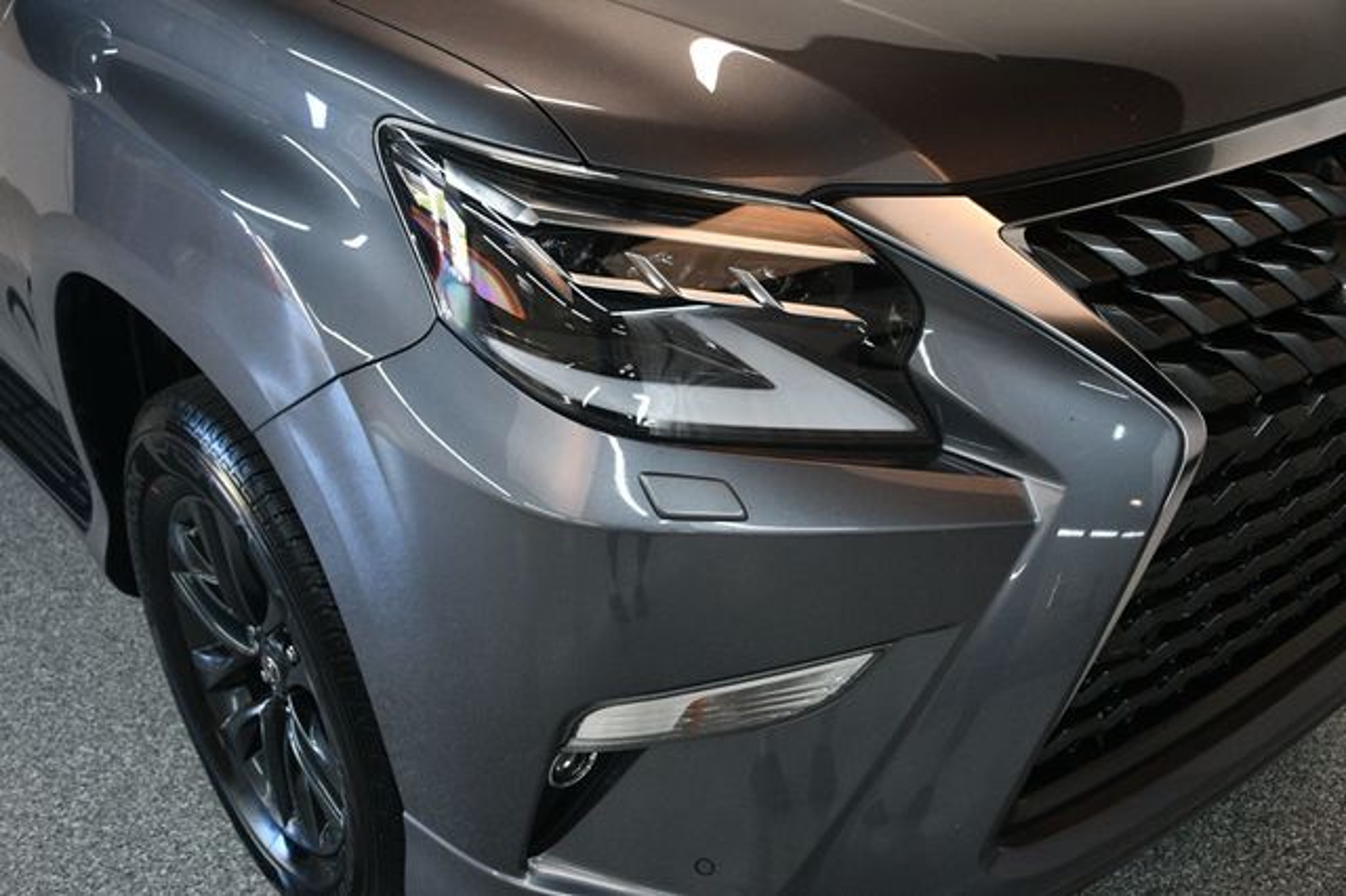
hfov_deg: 53.2
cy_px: 448
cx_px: 673
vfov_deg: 36.8
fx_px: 1345
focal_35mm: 36
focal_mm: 24
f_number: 3.8
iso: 1250
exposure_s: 1/125
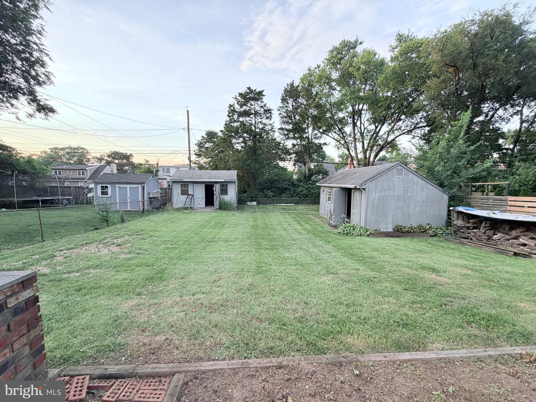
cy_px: 201
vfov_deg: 85.7
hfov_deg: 102.1
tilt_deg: -5.4
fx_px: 217
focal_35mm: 14
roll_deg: -0.3
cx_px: 268
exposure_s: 1/158
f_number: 2.2
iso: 40
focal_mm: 2.22
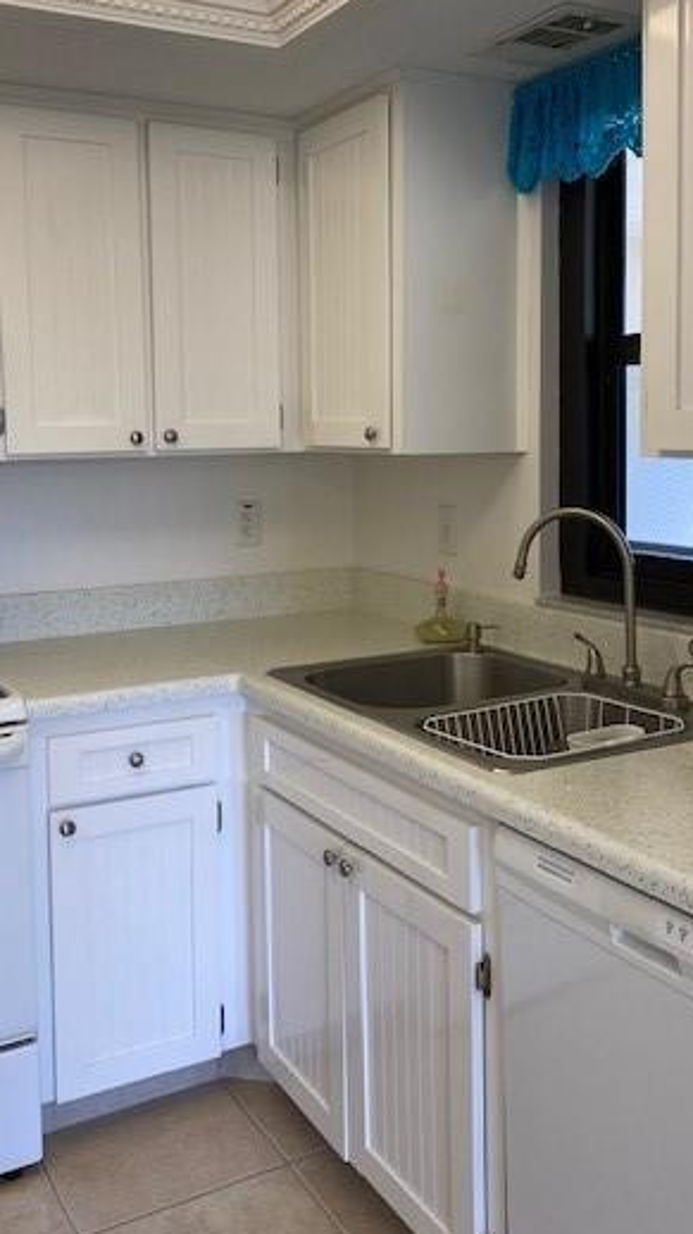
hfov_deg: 33.7
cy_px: 524
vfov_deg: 56.4
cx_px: 362
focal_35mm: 35
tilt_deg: -3.3
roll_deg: +0.0
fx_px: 1144
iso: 80
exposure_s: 1/120
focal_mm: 4.25
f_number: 1.8
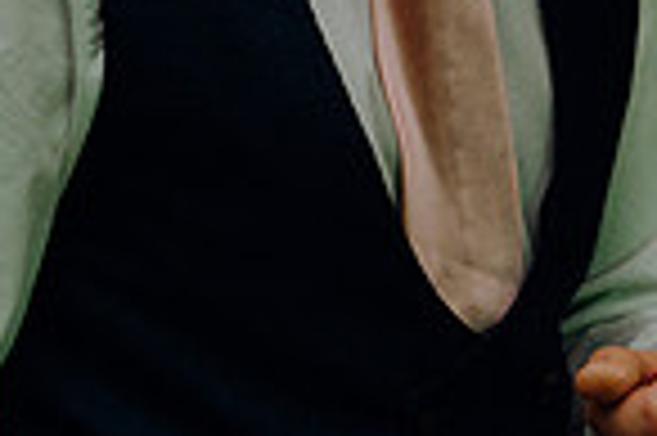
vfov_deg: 6.8
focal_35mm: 199
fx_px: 3628
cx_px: 608
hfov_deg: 10.3
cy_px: -164
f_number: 3.5
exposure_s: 1/160
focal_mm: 50
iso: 2500
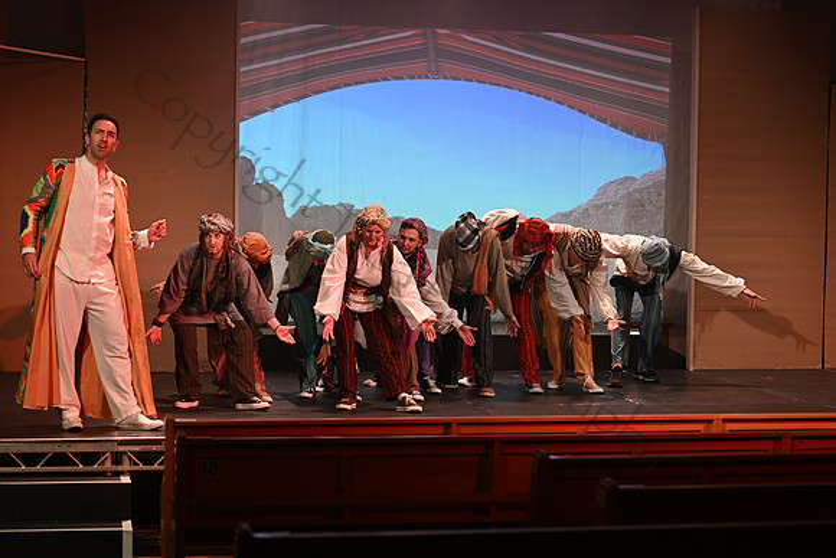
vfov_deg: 19.5
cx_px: 418
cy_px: 279
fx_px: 1626
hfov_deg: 28.8
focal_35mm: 70
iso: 640
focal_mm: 70
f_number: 2.8
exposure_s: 1/80
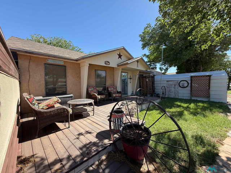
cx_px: 116
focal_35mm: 14
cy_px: 86
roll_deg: +0.3
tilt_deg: -2.7
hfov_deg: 102.1
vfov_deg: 85.7
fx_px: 93
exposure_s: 1/789
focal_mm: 2.22
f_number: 2.2
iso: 50
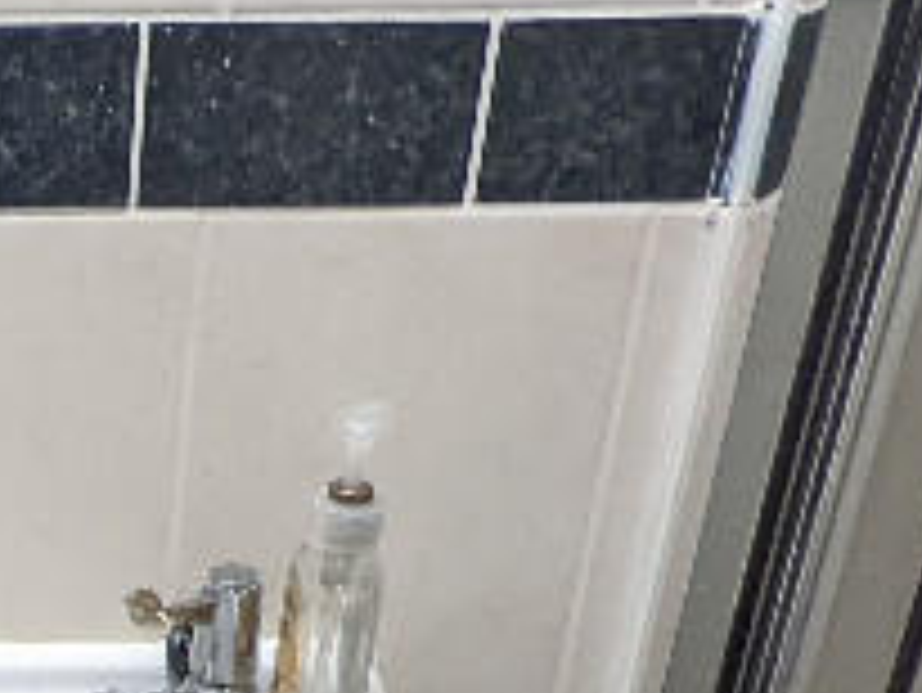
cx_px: -166
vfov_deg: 15.4
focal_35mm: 80
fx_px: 2132
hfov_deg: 22.6
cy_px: 1312
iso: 547
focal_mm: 2.35
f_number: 2.2
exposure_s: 1/31.4
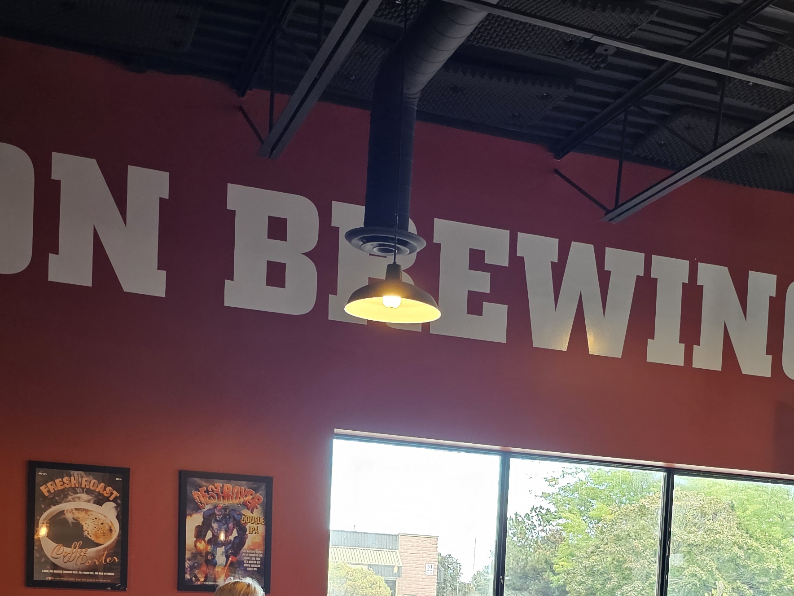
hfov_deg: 36.7
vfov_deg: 26.0
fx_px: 1193
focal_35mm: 52
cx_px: 479
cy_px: 648
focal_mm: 6.3
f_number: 1.7
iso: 200
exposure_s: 1/78
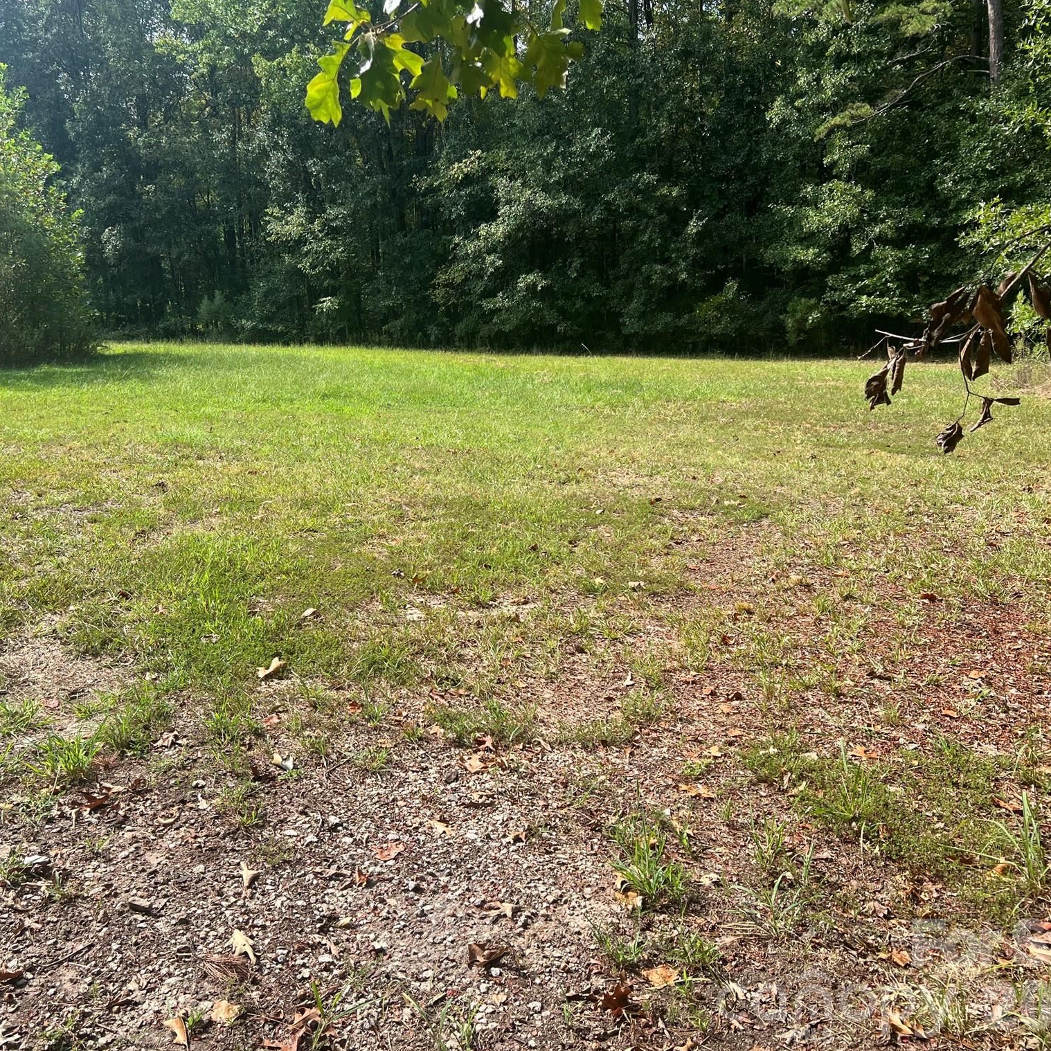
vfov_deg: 52.5
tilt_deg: -11.8
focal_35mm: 31
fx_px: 1065
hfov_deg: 52.2
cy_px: 523
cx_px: 424
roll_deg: +2.8
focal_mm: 5.7
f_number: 1.5
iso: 50
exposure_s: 1/1645
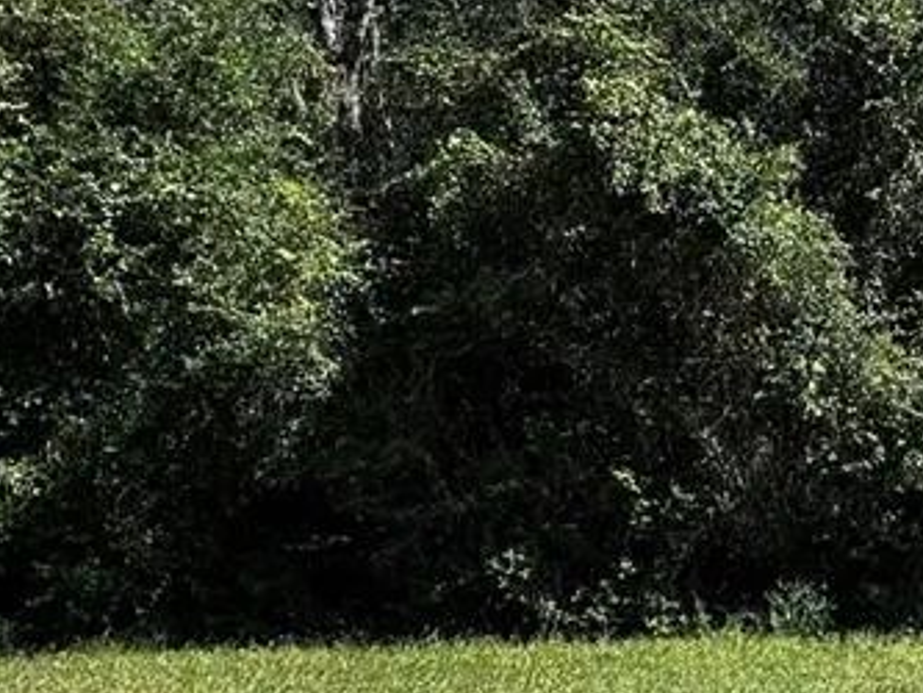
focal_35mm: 43
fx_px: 1147
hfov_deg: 37.9
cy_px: 391
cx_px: 967
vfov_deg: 33.6
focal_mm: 2.22
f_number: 2.2
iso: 40
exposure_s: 1/430
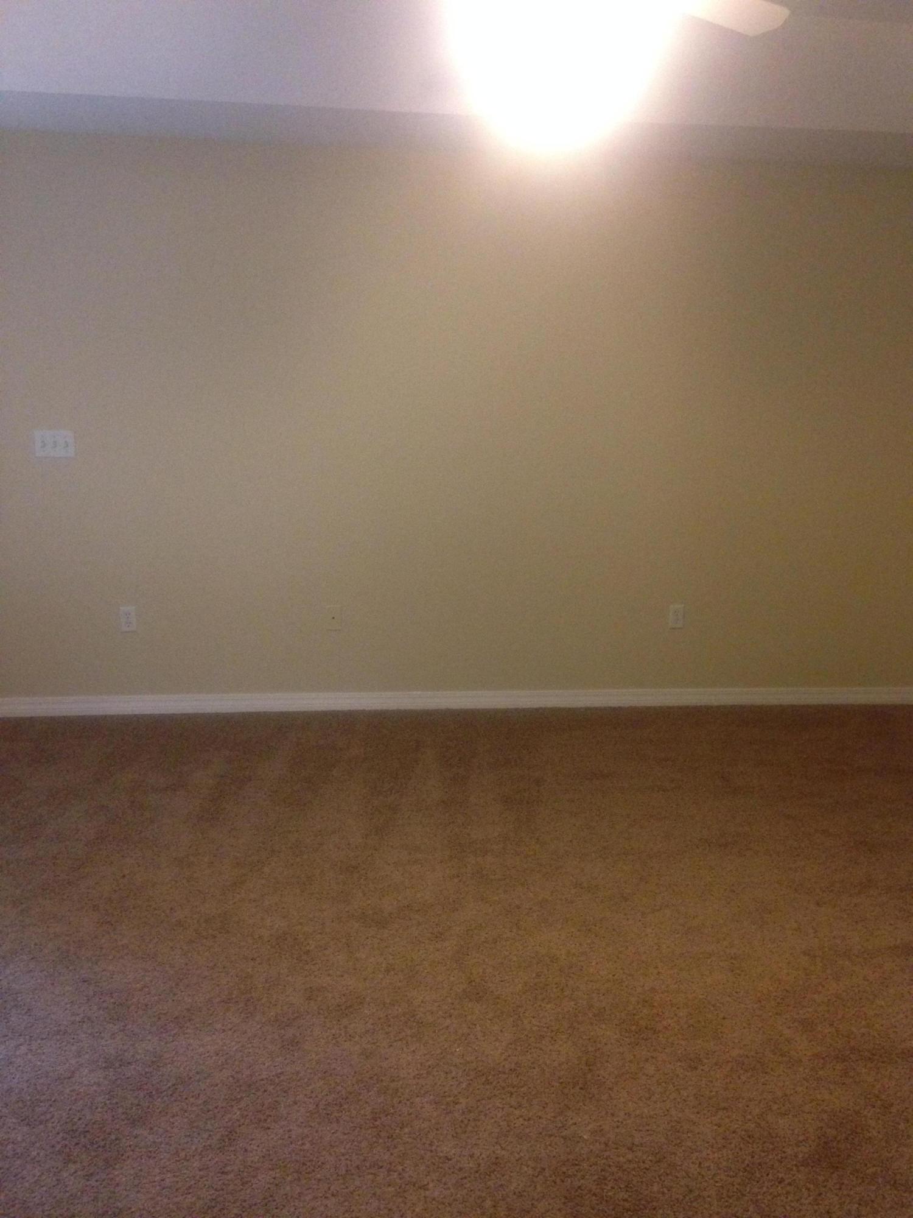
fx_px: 1161
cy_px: 609
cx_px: 456
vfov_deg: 55.4
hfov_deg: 42.9
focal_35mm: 33
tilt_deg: -12.4
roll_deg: -0.3
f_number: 2.4
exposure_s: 1/17
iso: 400
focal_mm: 4.12
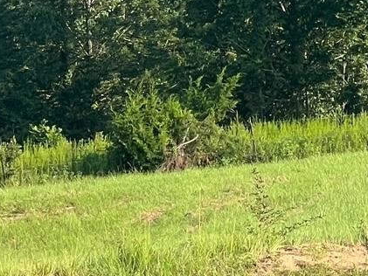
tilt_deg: +0.5
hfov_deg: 5.3
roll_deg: +3.9
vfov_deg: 4.0
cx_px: 440
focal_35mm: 369
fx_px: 3924
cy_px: -112
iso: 32
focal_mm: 9
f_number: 2.8
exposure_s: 1/479
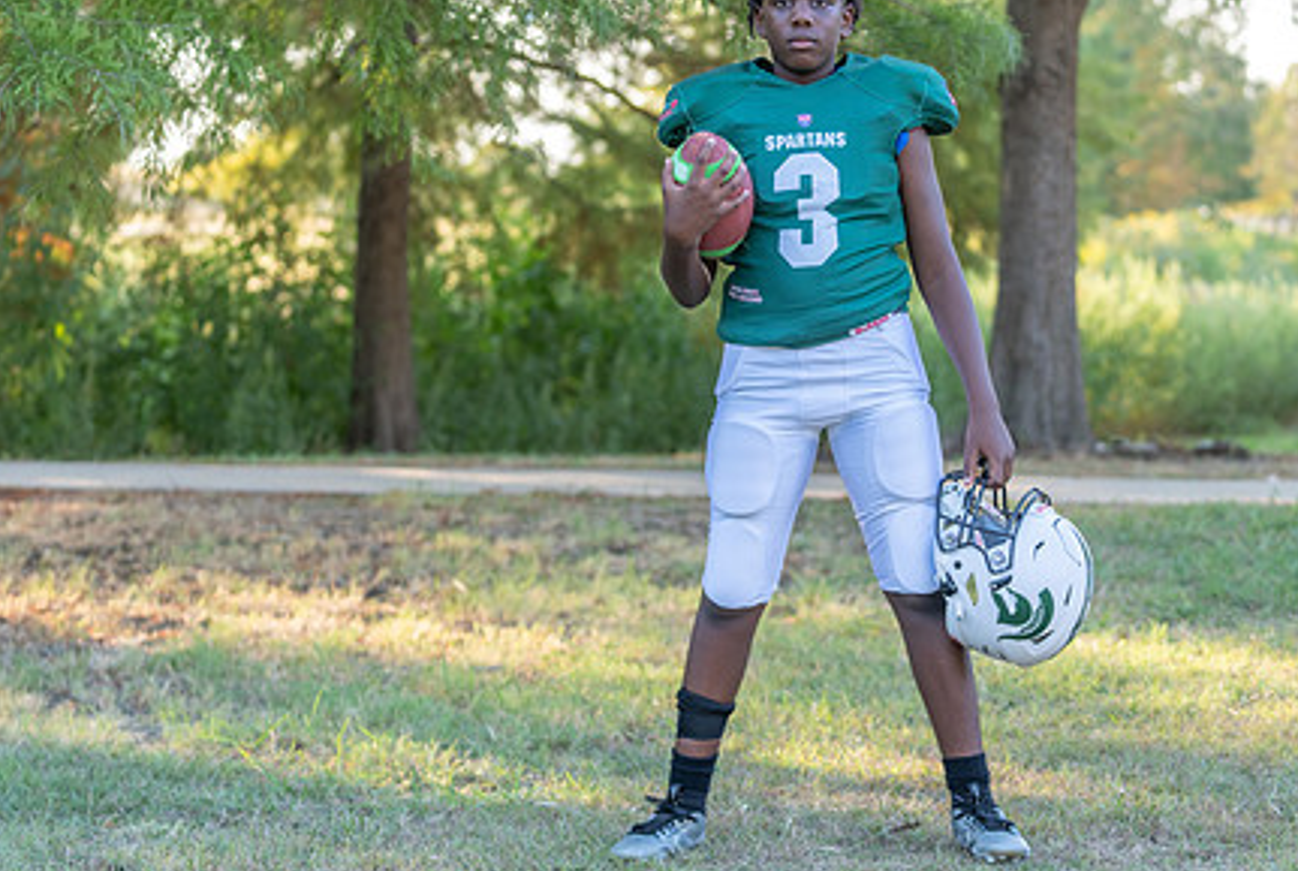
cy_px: 327
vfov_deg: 13.2
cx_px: 848
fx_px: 3756
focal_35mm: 104
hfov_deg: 19.6
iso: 200
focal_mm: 70
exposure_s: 1/320
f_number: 2.8
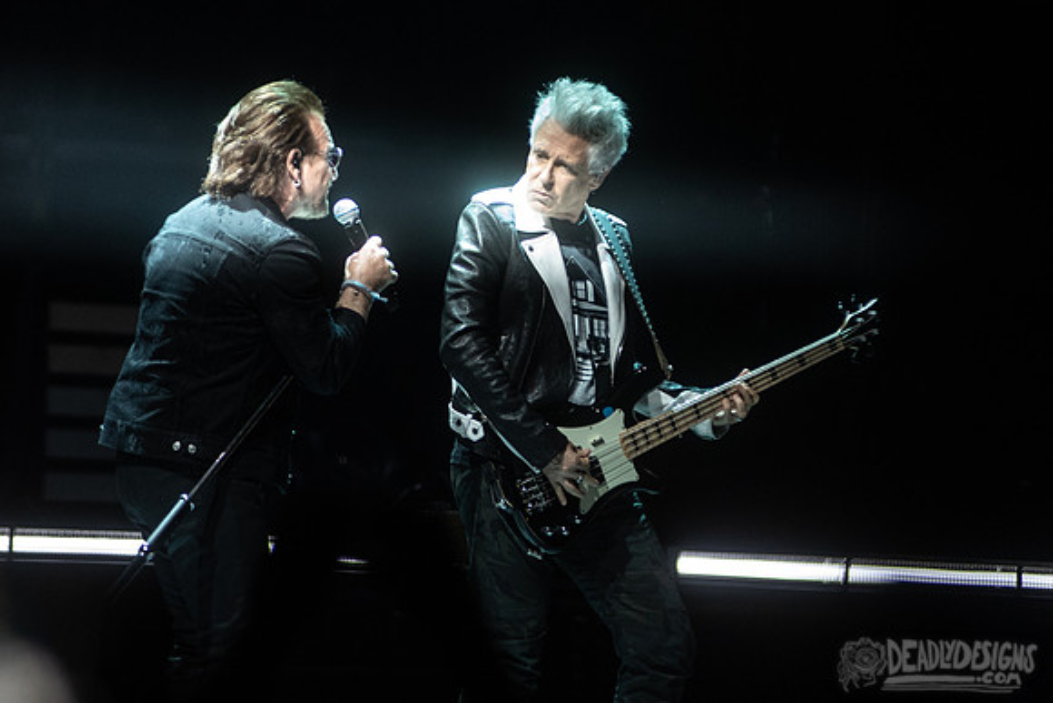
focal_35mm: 335
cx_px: 573
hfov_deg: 6.1
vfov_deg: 4.1
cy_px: 240
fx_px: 9810
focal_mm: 200
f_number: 2.8
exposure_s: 1/400
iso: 2000
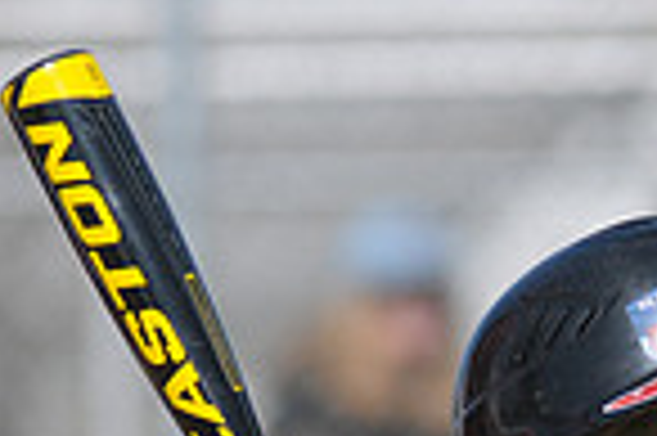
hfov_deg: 1.7
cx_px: 670
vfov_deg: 1.1
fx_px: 21748
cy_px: 861
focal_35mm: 1193
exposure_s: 1/4000
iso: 400
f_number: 4
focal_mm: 200
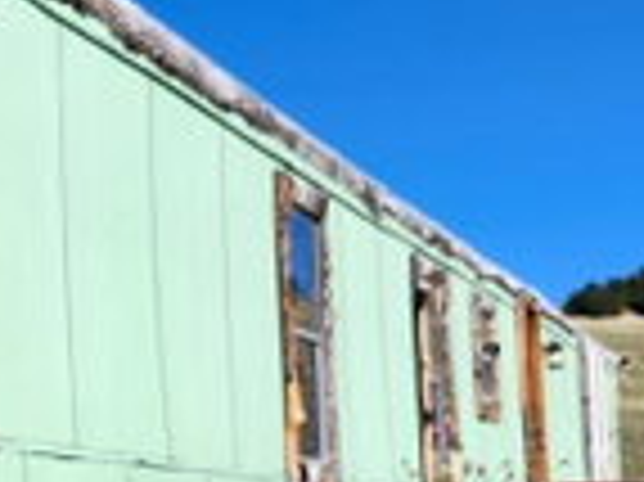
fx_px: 1915
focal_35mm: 103
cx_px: -365
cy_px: 392
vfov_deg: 14.3
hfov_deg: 17.0
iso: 25
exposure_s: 1/1376
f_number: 1.8
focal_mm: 5.54
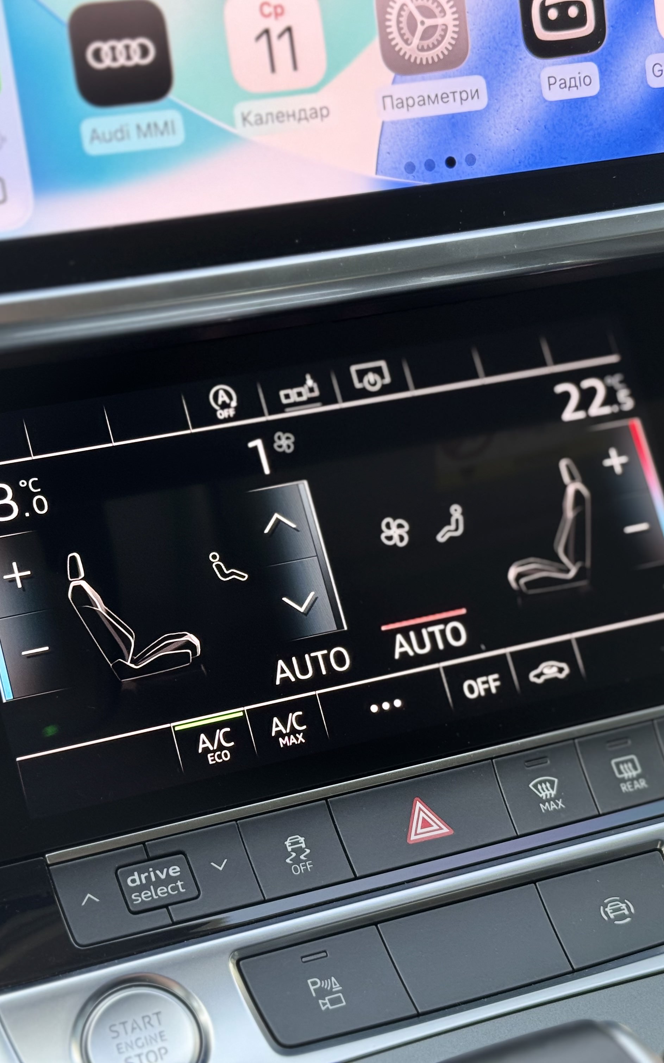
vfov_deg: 30.2
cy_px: 531
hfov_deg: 19.1
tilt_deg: -32.6
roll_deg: -1.1
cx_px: 349
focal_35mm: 68
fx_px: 1969
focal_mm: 6.76
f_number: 1.78
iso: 100
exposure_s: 1/98
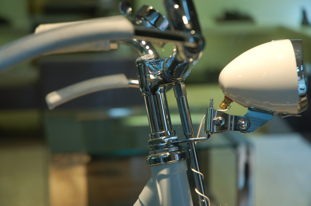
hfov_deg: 19.5
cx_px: 156
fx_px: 906
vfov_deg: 13.0
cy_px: 103
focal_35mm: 105
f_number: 4.5
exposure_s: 1/20
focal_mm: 70
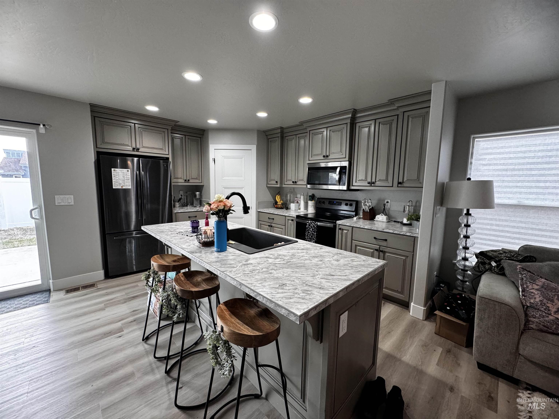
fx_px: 226
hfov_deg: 102.1
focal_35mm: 14
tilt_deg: -5.6
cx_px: 280
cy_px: 210
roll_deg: -1.7
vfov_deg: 85.7
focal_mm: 2.22
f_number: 2.2
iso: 200
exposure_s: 1/120
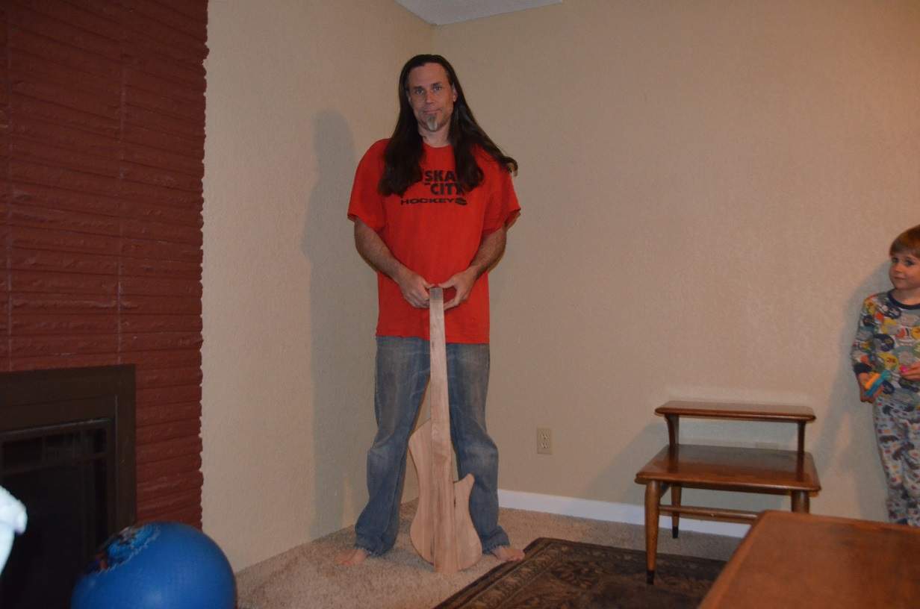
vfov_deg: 43.4
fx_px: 765
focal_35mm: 30
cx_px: 460
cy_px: 304
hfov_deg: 62.0
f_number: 3.5
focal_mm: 20
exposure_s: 1/60
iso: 3200
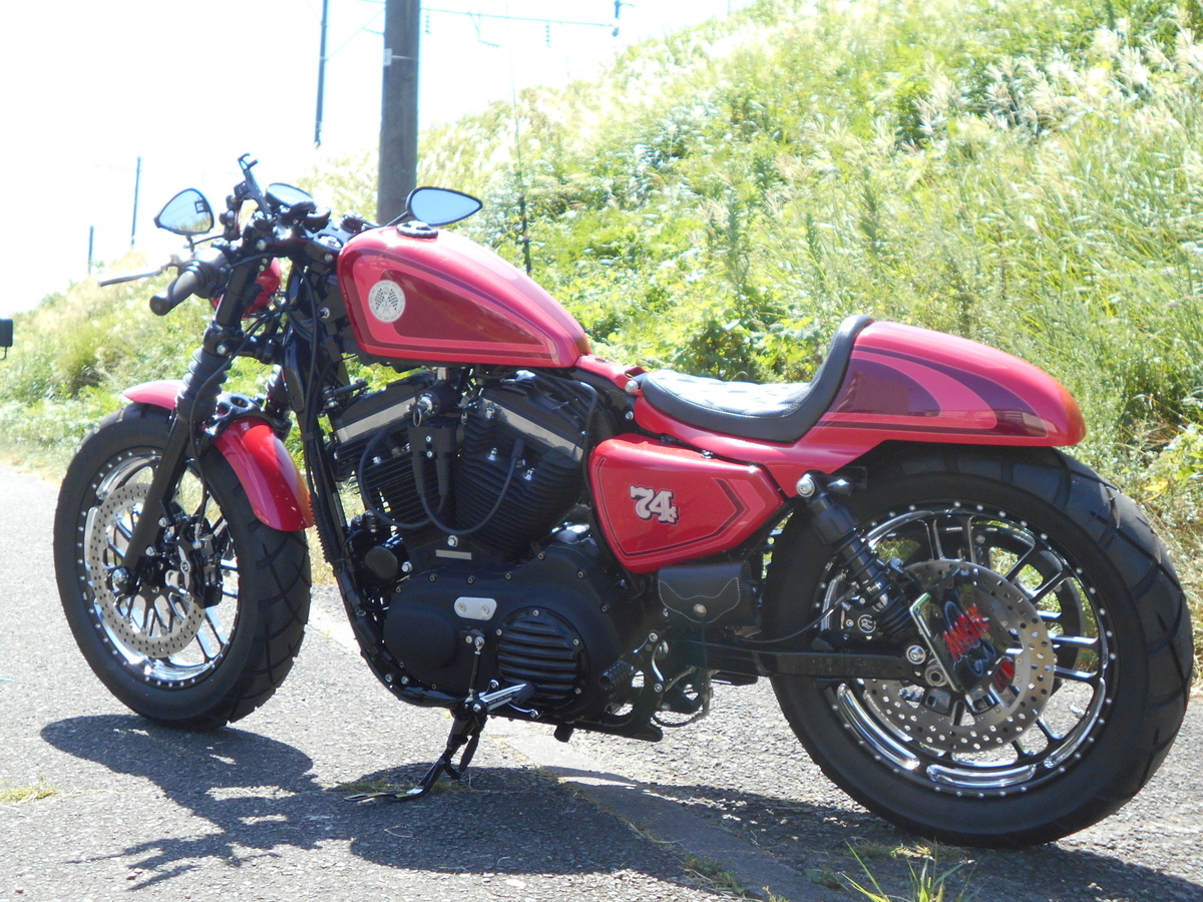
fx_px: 1738
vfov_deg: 29.1
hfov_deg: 38.2
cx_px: 602
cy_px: 451
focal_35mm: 50
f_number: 4.5
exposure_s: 1/250
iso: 125
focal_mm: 8.8
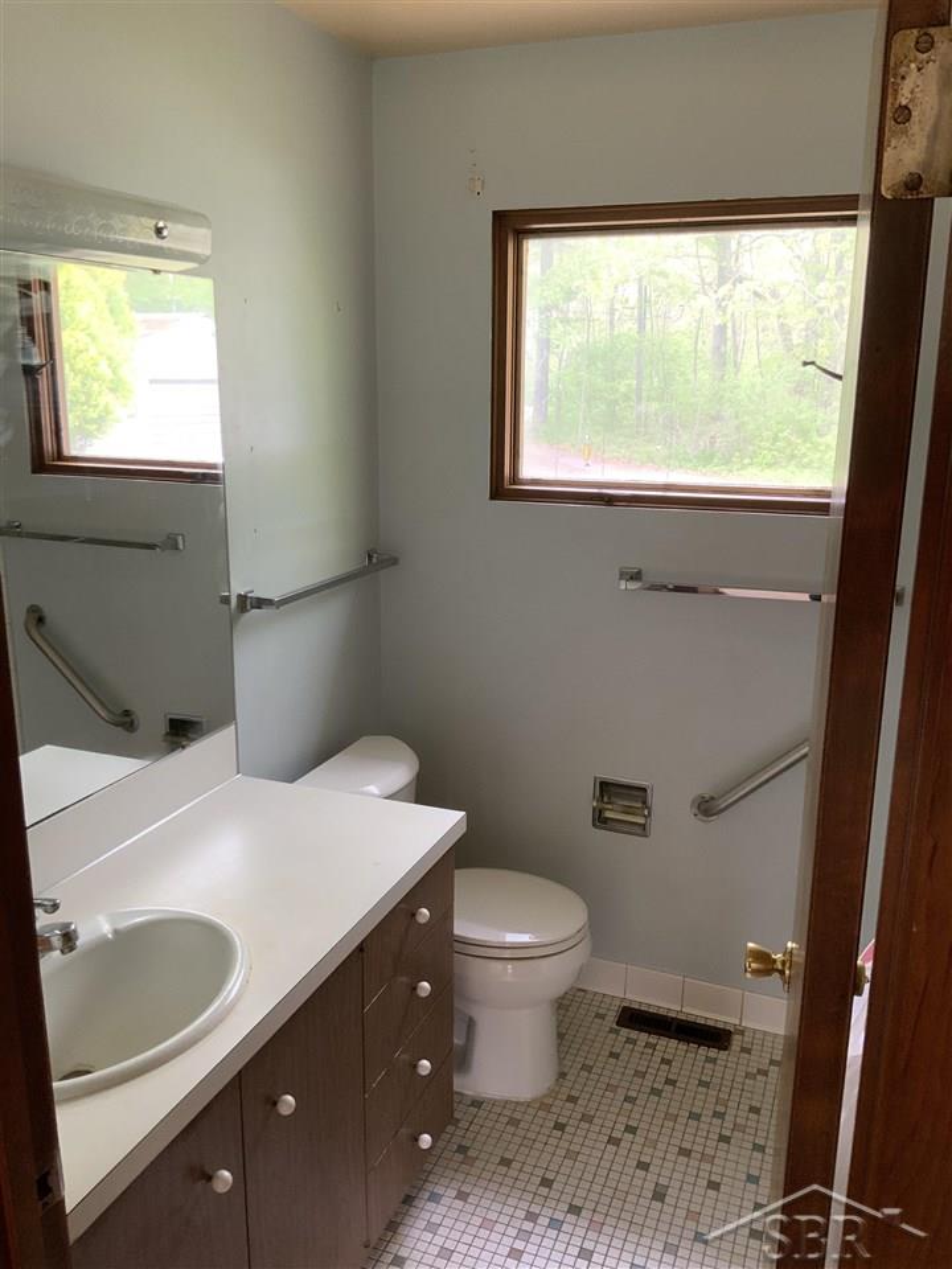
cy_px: 634
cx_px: 476
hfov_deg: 48.2
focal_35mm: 29
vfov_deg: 61.7
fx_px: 1063
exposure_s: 1/60
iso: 80
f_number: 1.8
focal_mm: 3
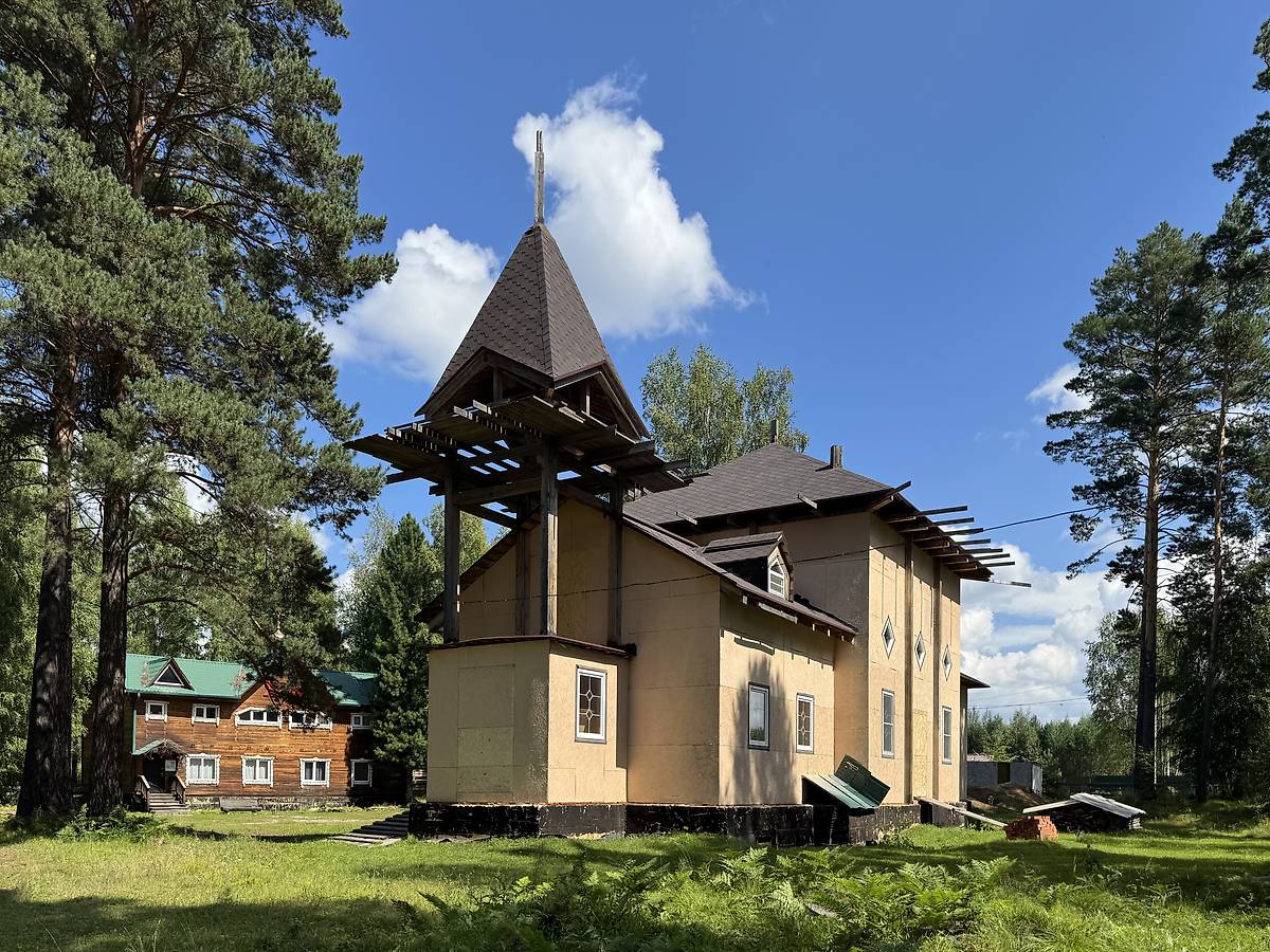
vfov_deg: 56.8
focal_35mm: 24
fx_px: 881
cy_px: 476
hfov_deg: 71.6
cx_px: 635
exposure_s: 1/3413
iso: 80
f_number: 1.78
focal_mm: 6.76
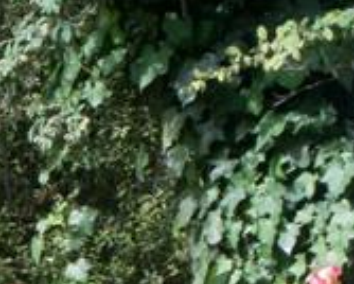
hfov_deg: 5.4
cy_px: 472
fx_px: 3713
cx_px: -267
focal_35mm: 354
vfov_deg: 4.3
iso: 200
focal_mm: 17.8
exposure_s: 1/250
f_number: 5.4
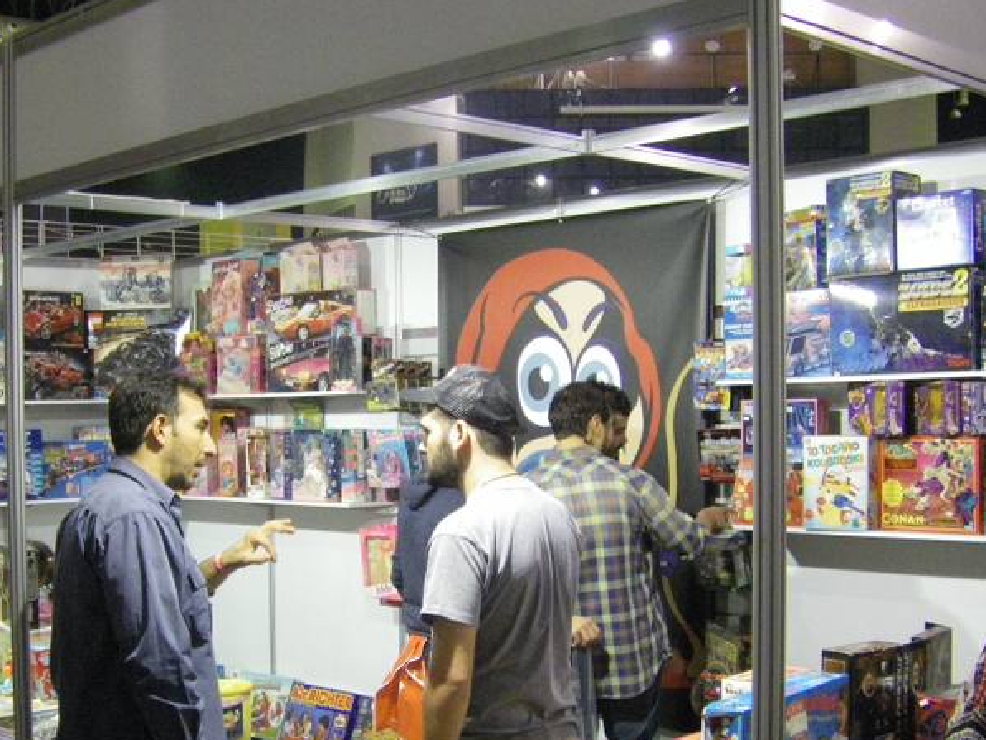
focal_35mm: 51
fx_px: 1453
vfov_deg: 28.4
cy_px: 492
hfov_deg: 37.4
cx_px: 409
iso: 640
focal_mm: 6.3
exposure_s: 1/50
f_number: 3.5
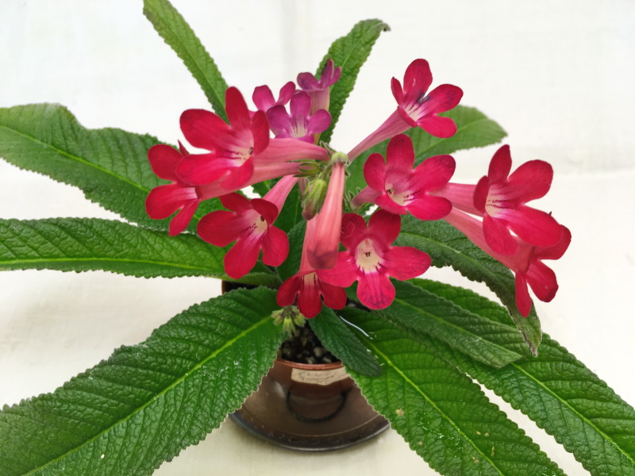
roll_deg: +1.3
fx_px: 532
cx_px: 318
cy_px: 238
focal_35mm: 29
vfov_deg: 48.2
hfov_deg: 61.7
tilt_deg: -35.1
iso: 32
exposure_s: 1/50
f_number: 2.2
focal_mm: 4.15
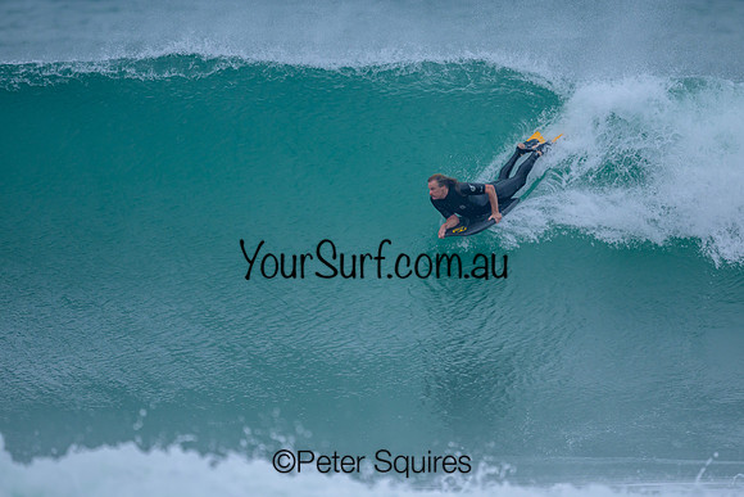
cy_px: 212
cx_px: 433
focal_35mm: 932
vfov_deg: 1.5
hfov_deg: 2.2
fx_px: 19265
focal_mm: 800
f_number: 6.3
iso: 640
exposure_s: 1/2000
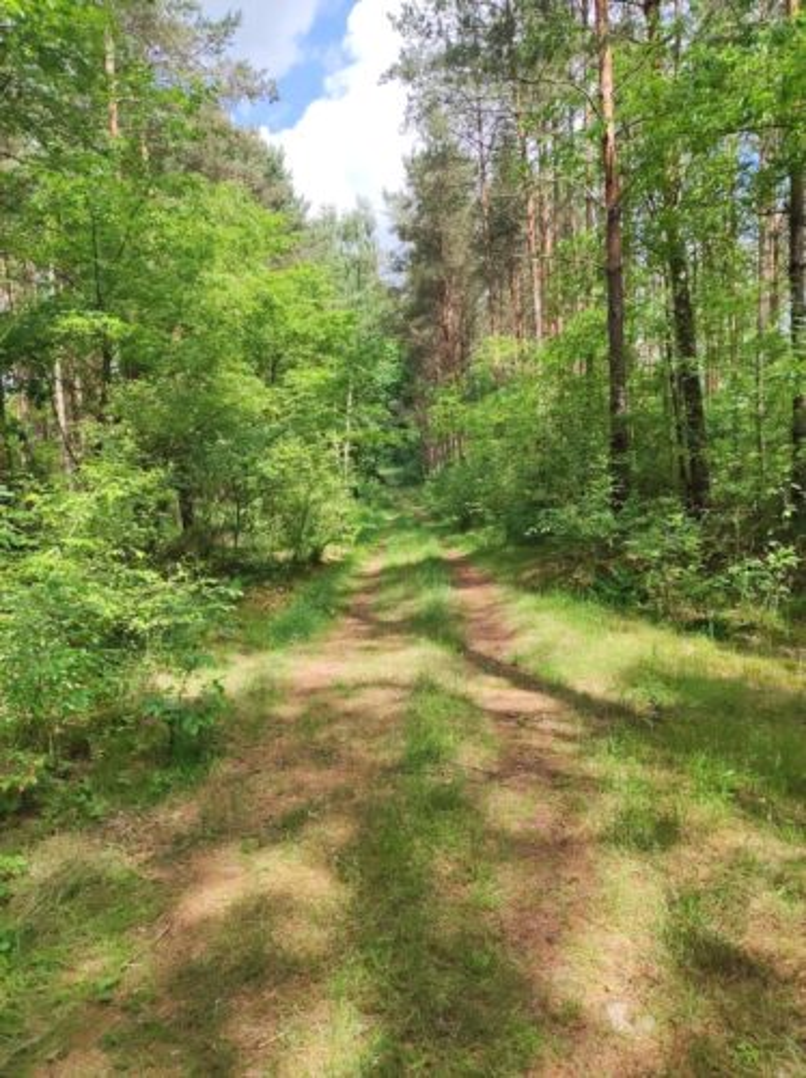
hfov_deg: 54.8
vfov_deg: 69.4
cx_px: 403
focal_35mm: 25
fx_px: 777
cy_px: 539
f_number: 1.79
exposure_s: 1/380
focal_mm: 4.7
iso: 50
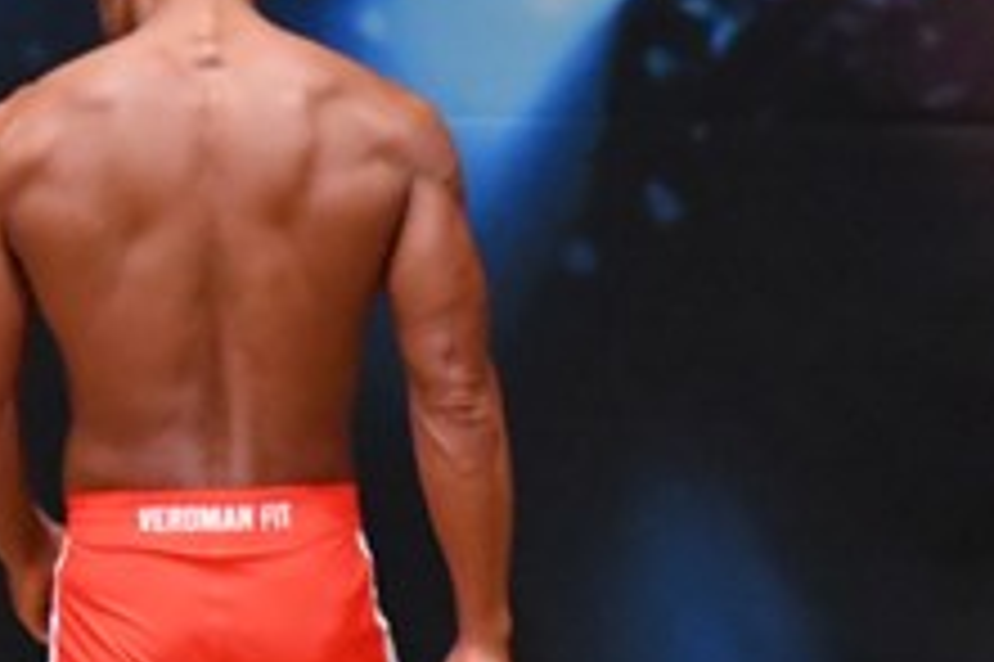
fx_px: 27617
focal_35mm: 1001
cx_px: -326
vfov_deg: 1.4
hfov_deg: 2.1
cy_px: 734
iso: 6400
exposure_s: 1/400
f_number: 5.6
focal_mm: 190
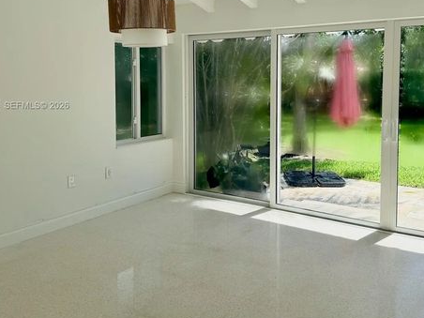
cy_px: 106
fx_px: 416
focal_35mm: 34
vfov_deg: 41.3
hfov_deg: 53.6
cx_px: 252
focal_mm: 6.76
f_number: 1.78
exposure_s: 1/2611
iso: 100
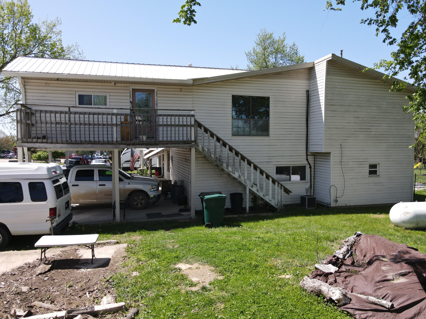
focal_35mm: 24
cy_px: 160
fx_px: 295
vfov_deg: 56.8
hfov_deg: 71.6
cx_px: 213
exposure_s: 1/350
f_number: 2.8
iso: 100
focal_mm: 4.5
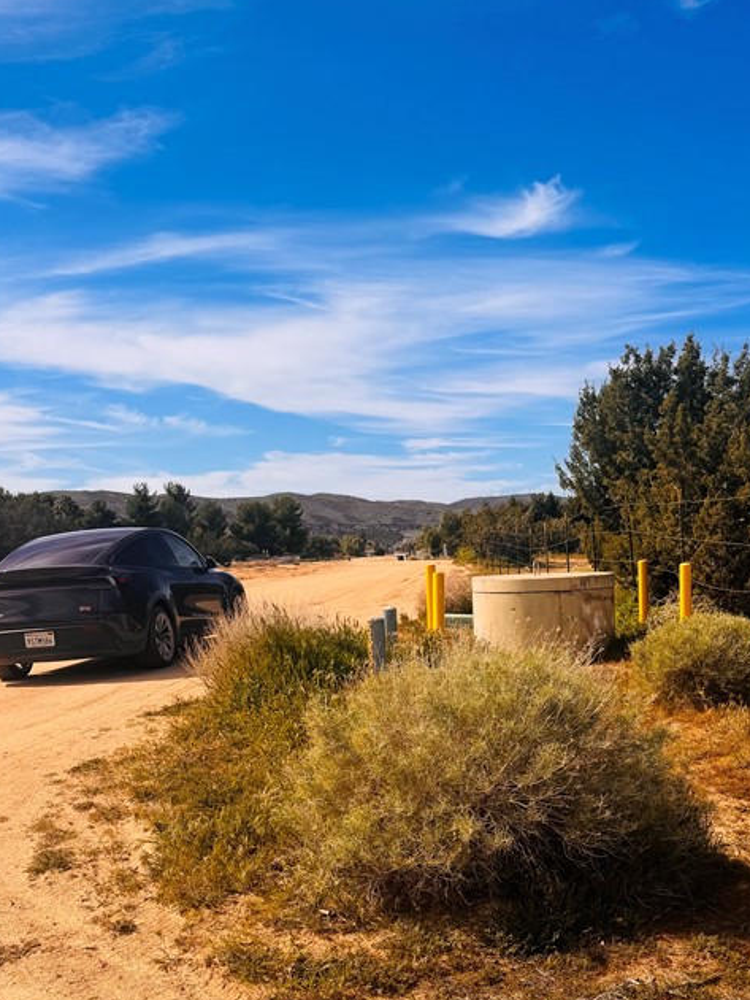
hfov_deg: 36.0
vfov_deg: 46.8
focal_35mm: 39
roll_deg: +1.4
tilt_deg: -6.3
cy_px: 692
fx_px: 1126
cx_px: 566
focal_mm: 6.76
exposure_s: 1/5348
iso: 80
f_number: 1.78
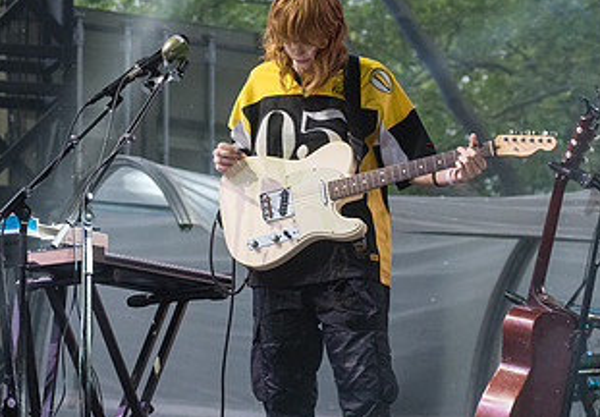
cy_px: 191
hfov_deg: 10.9
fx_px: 3157
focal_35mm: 187
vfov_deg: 7.6
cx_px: 283
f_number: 4.5
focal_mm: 80
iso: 3200
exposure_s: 1/400
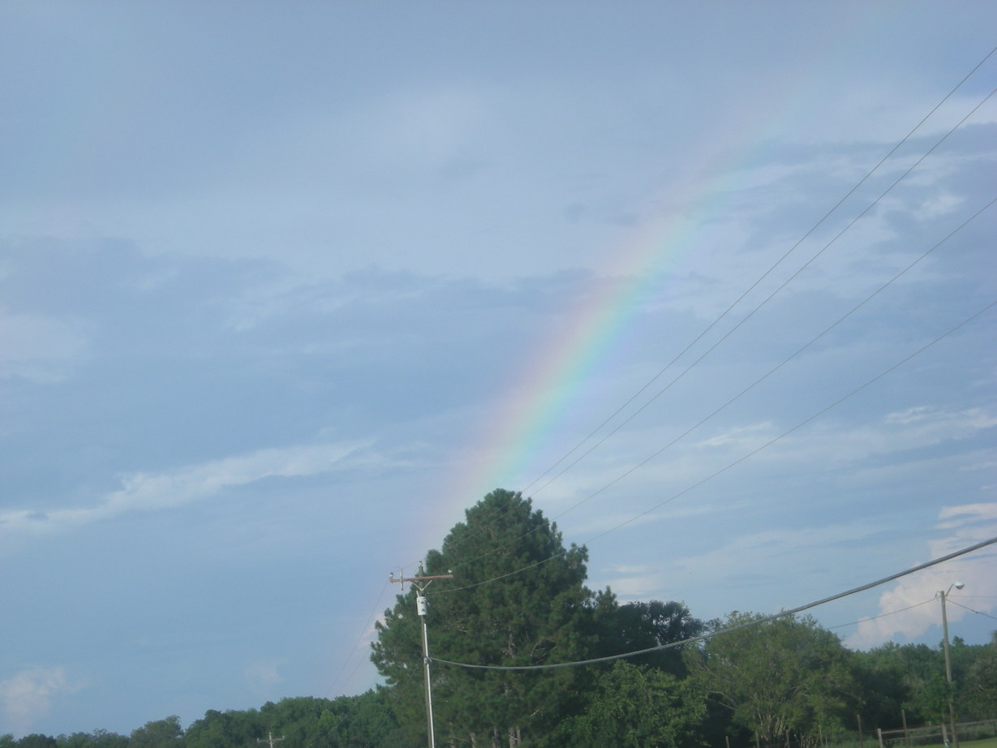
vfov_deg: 14.1
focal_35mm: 105
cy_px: 374
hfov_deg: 18.7
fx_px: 3024
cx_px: 498
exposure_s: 1/267
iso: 50
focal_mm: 17.1
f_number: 4.7
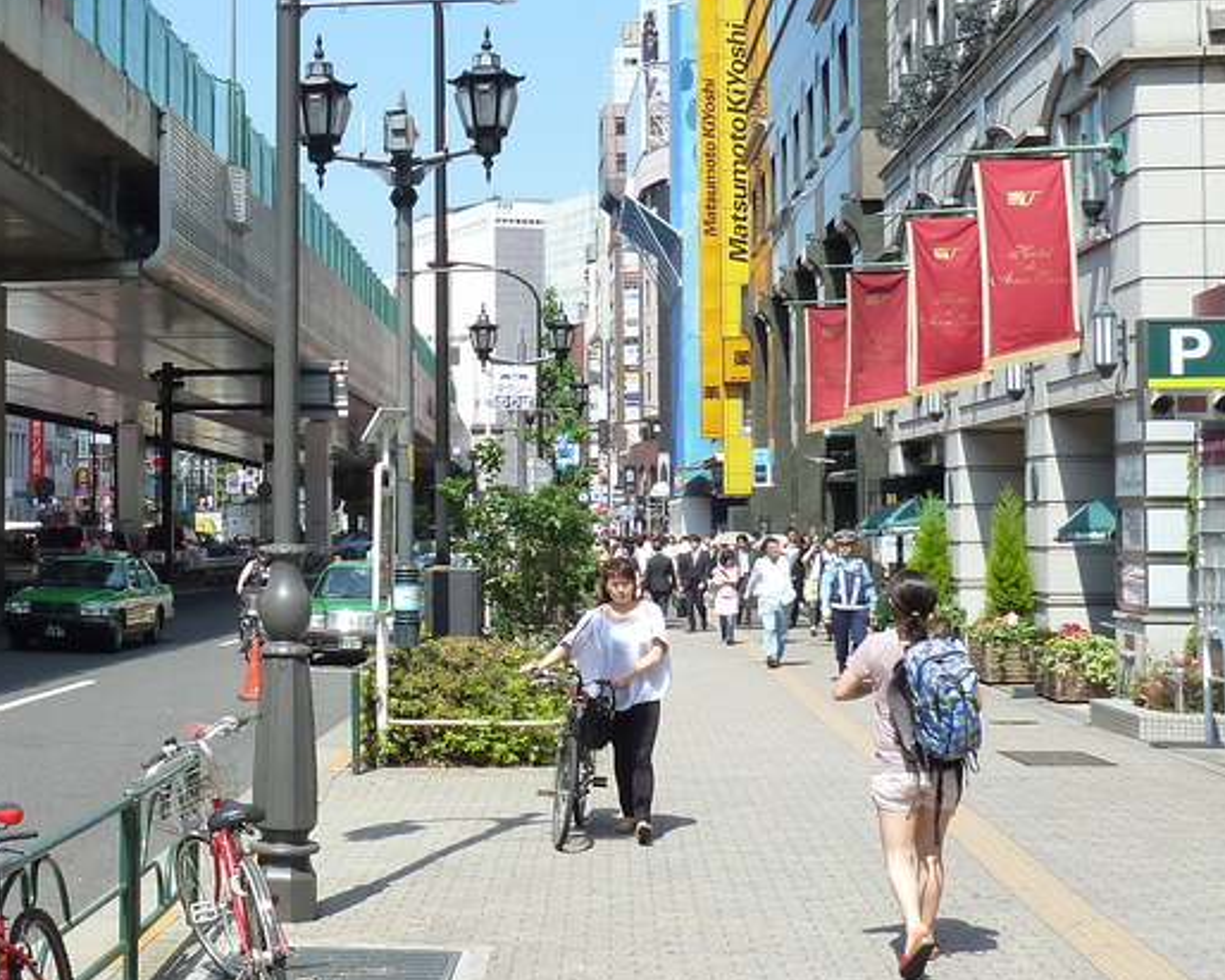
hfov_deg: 31.7
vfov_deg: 26.6
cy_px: 424
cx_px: 157
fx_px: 2066
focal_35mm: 57
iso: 125
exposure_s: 1/400
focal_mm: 4.1
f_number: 4
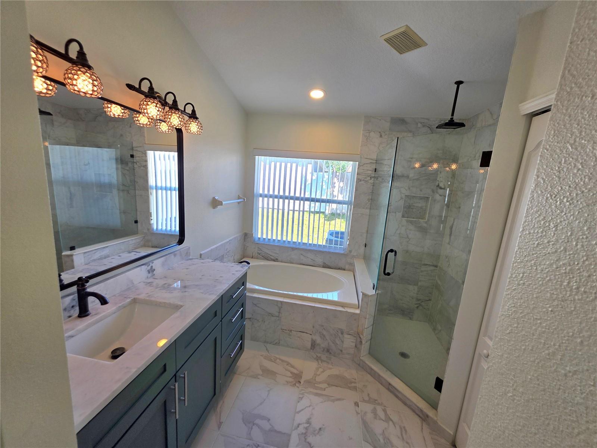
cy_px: 224
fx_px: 224
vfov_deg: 89.9
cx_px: 298
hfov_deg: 106.2
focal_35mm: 13
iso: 40
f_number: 1.9
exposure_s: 1/120
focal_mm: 2.2
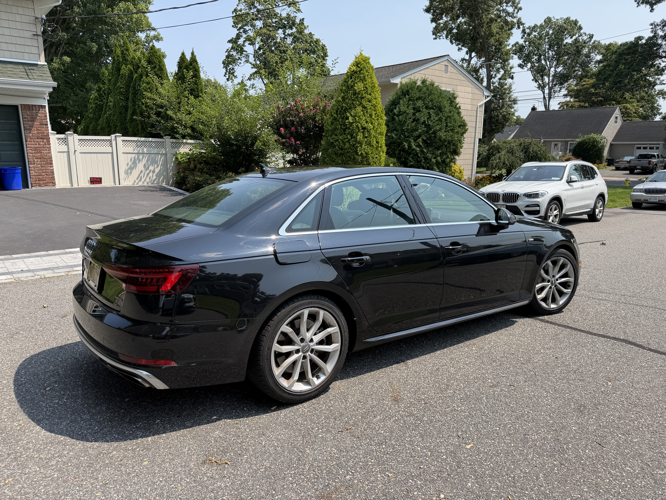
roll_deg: -0.3
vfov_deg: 56.8
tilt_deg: -11.6
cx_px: 333
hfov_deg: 71.6
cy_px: 250
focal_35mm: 24
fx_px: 462
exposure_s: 1/2611
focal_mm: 6.76
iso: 80
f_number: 1.78
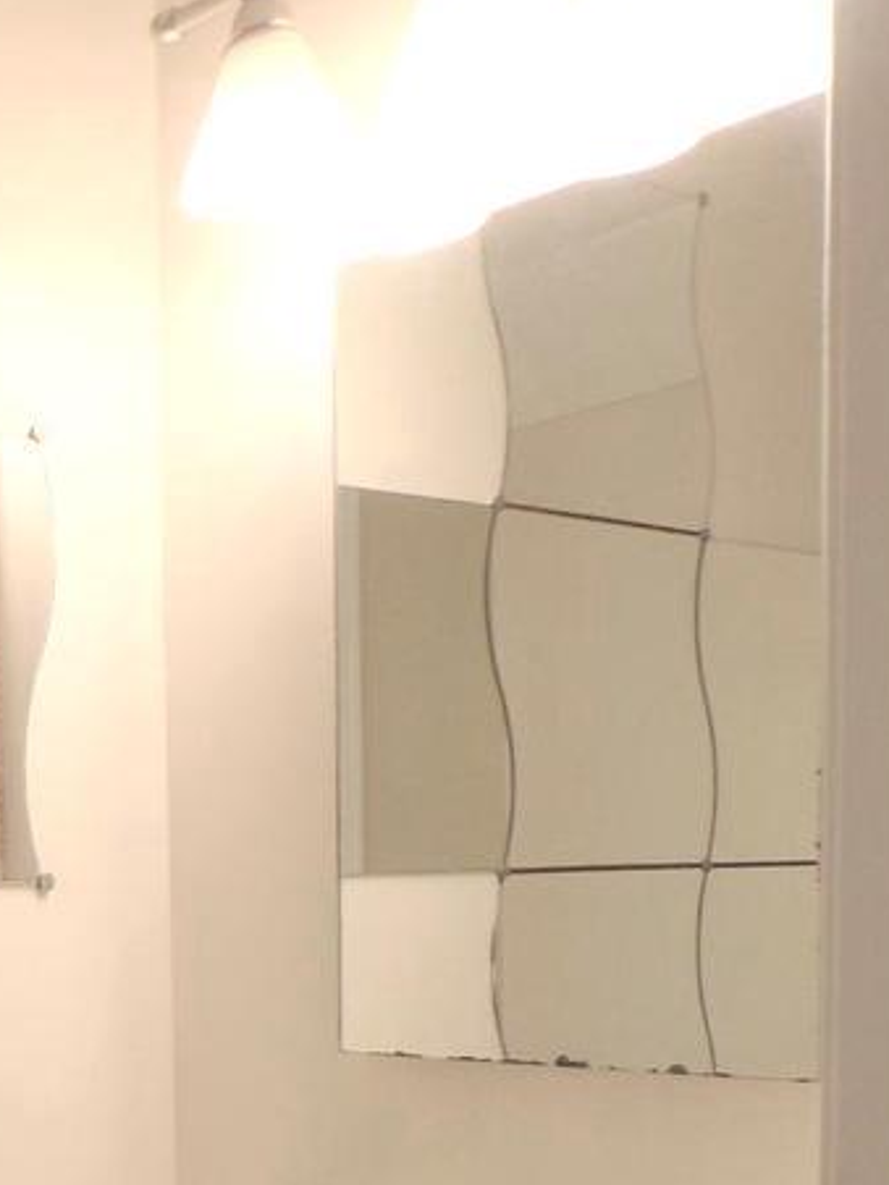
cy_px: 1051
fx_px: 1883
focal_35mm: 55
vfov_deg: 33.2
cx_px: -152
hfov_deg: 24.3
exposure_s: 1/125
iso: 80
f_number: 3.1
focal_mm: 4
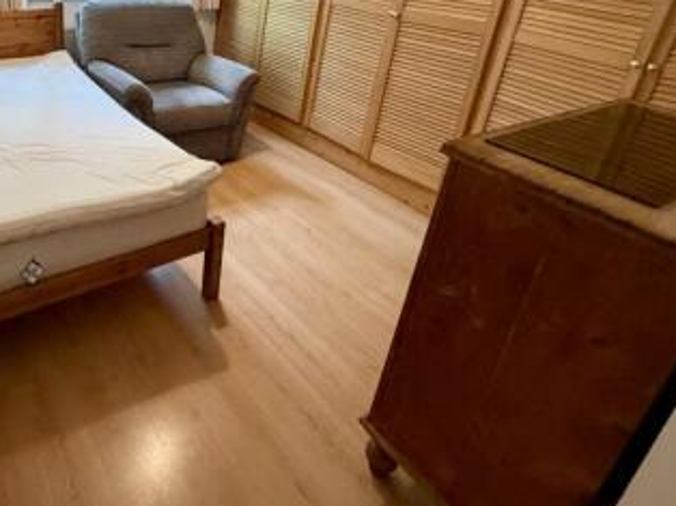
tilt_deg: -20.8
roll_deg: -2.7
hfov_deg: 63.0
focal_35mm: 26
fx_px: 507
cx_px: 160
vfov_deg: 50.3
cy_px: 113
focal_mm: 2.22
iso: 400
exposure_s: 1/50
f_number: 2.2
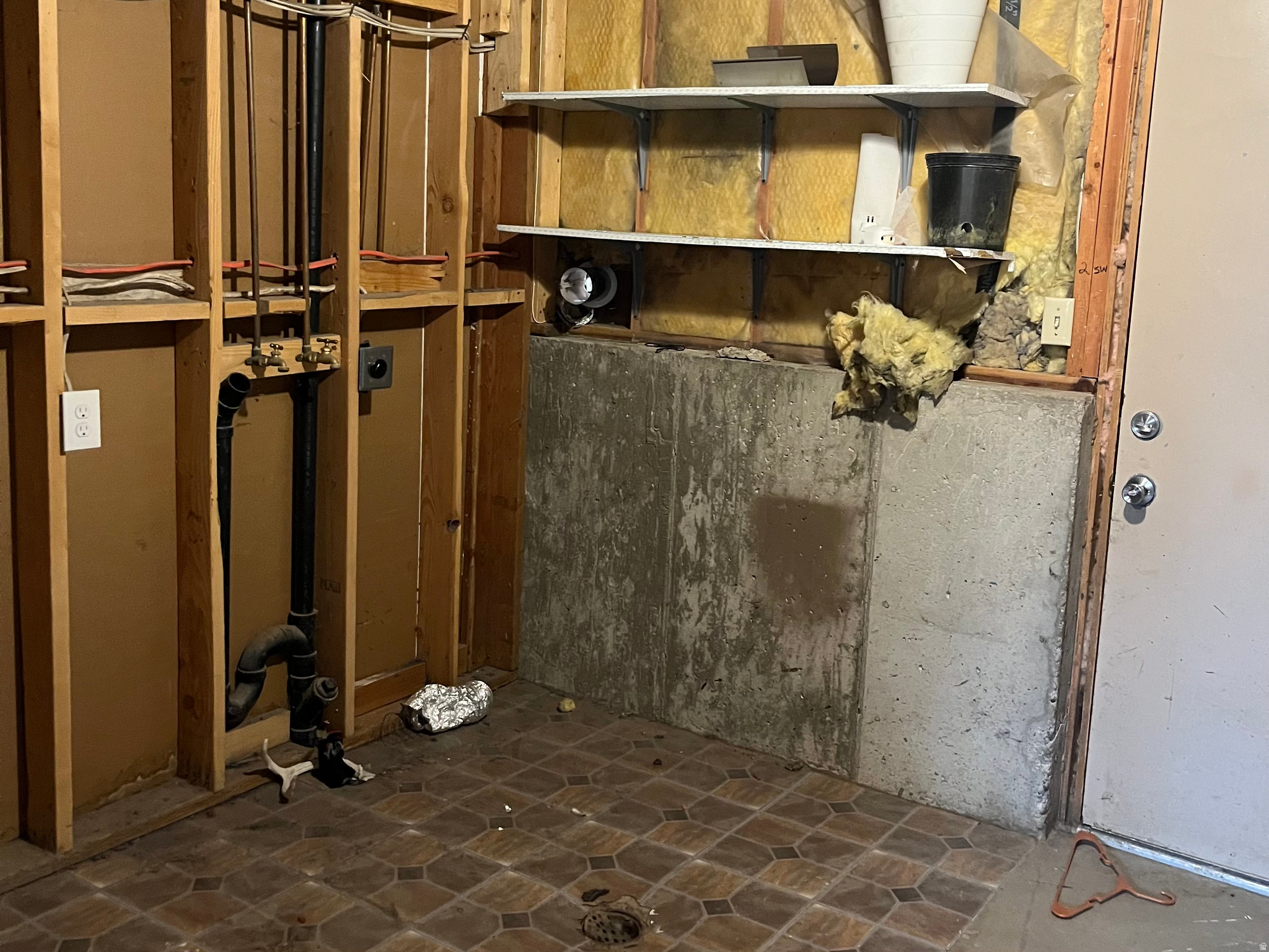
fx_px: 953
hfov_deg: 67.3
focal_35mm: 26
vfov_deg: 53.1
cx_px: 634
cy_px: 476
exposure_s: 1/30
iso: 640
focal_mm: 5.1
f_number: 1.6
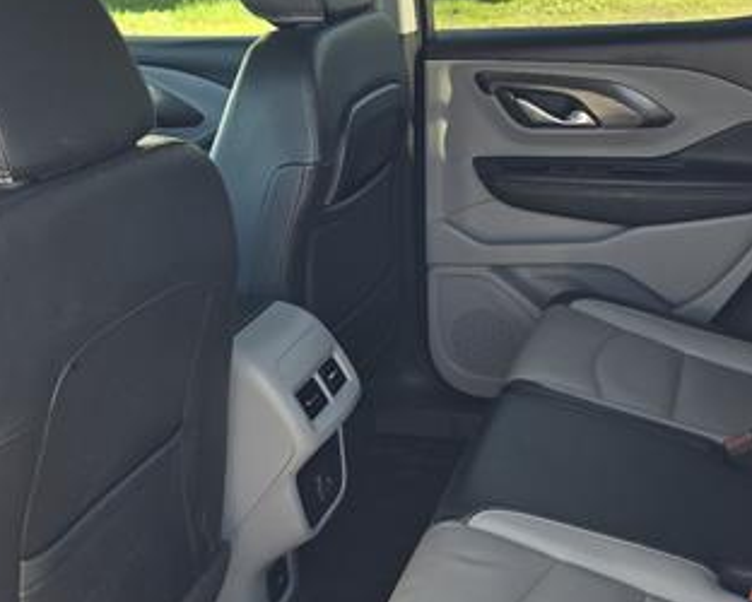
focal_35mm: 46
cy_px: 436
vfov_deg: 32.3
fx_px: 1024
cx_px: 607
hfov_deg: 38.7
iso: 40
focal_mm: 6.3
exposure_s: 1/182
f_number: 1.7
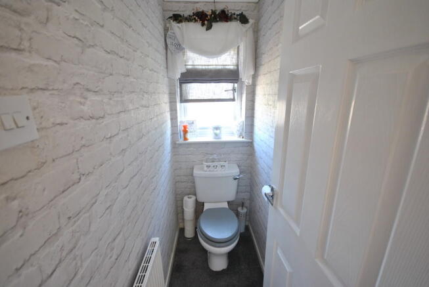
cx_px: 214
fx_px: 179
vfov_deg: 77.5
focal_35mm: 15
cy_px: 144
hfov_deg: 100.3
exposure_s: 1/25
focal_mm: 10
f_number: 4
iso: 400
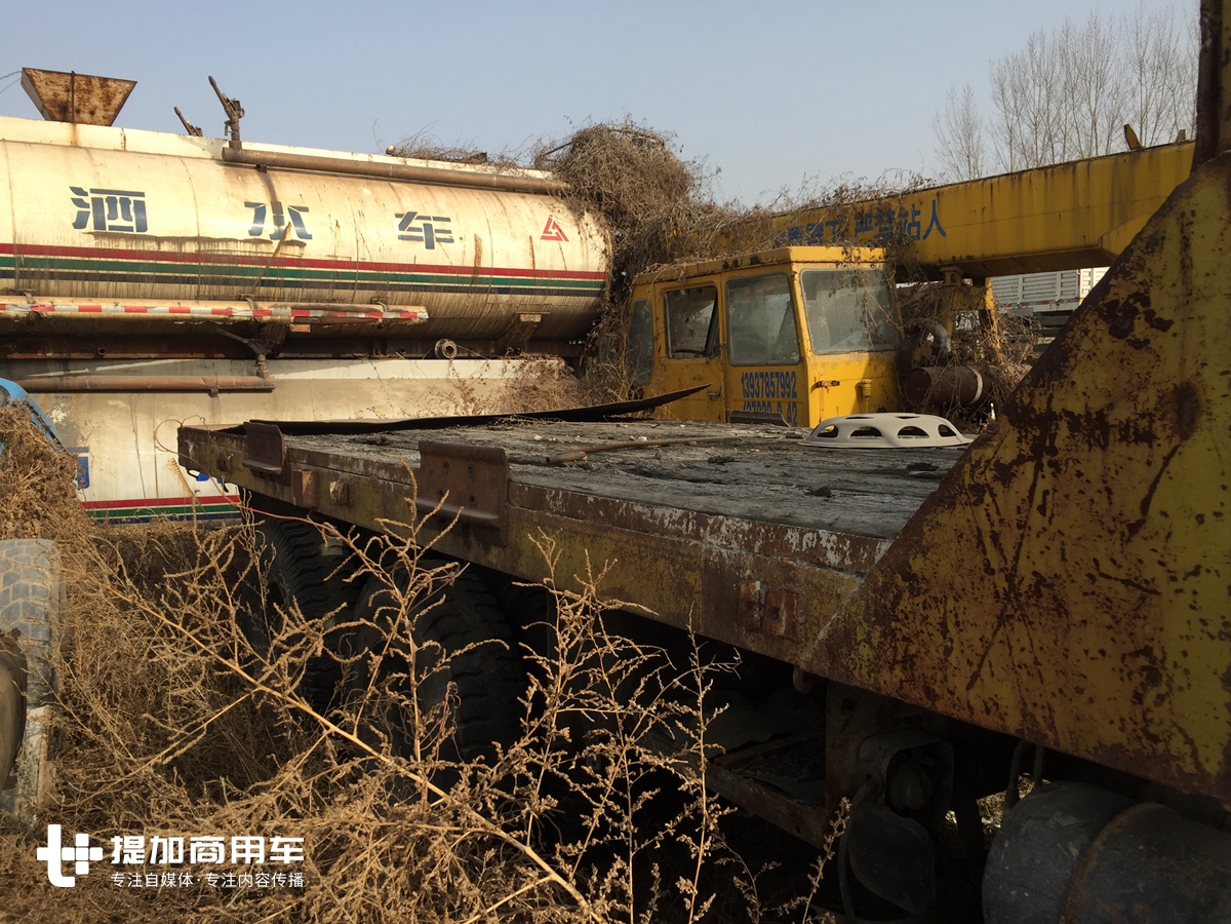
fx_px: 1031
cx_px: 616
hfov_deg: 61.7
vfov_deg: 48.2
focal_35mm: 29
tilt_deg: -5.7
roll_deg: +0.7
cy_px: 462
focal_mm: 4.15
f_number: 2.2
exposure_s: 1/1319
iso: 32
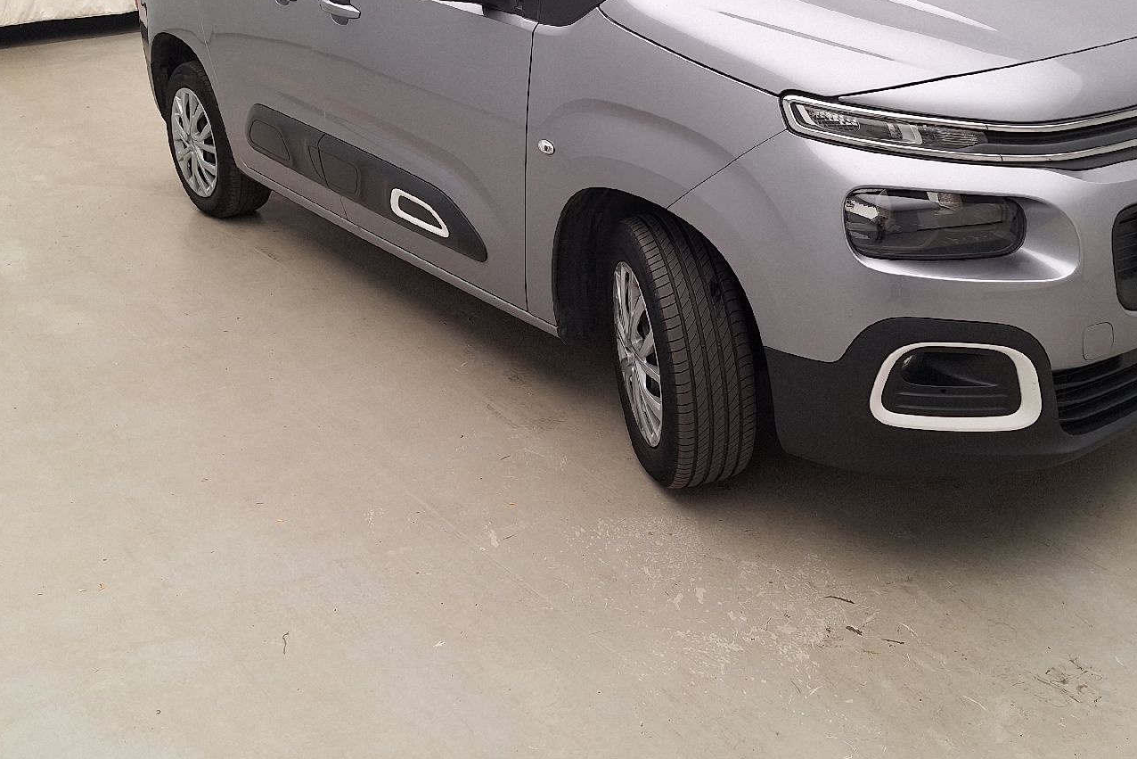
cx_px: 667
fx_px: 1137
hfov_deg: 52.9
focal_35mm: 36
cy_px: 189
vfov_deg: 36.0
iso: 50
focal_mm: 5.54
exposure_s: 1/100
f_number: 1.8
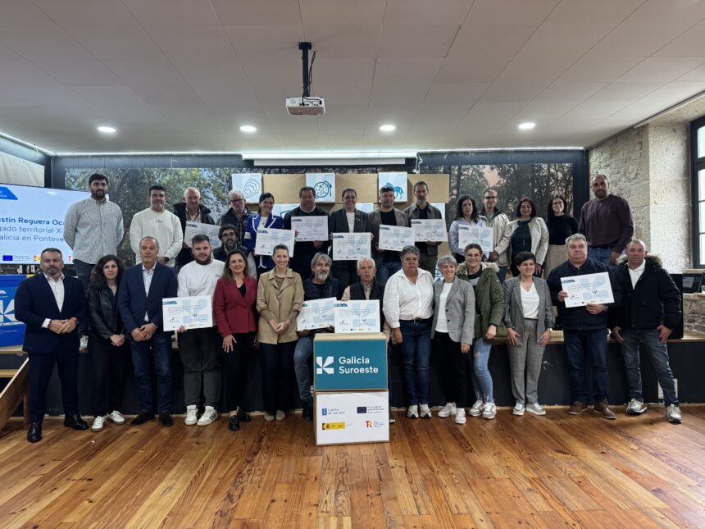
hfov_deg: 71.6
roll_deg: +1.2
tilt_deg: +0.7
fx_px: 489
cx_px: 352
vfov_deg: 56.8
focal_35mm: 24
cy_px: 264
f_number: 1.78
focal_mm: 6.76
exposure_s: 1/50
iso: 250
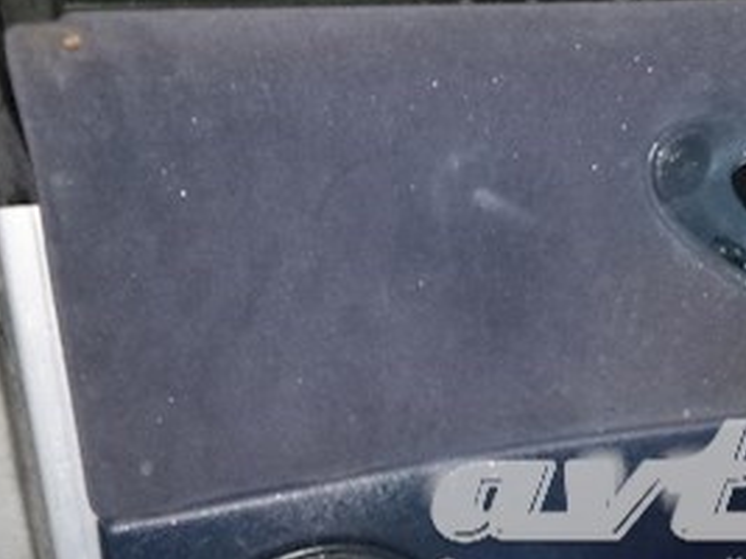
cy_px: 498
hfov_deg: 30.0
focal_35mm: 60
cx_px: 749
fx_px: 1292
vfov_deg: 23.8
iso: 400
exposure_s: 1/60
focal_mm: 4.5
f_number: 3.9
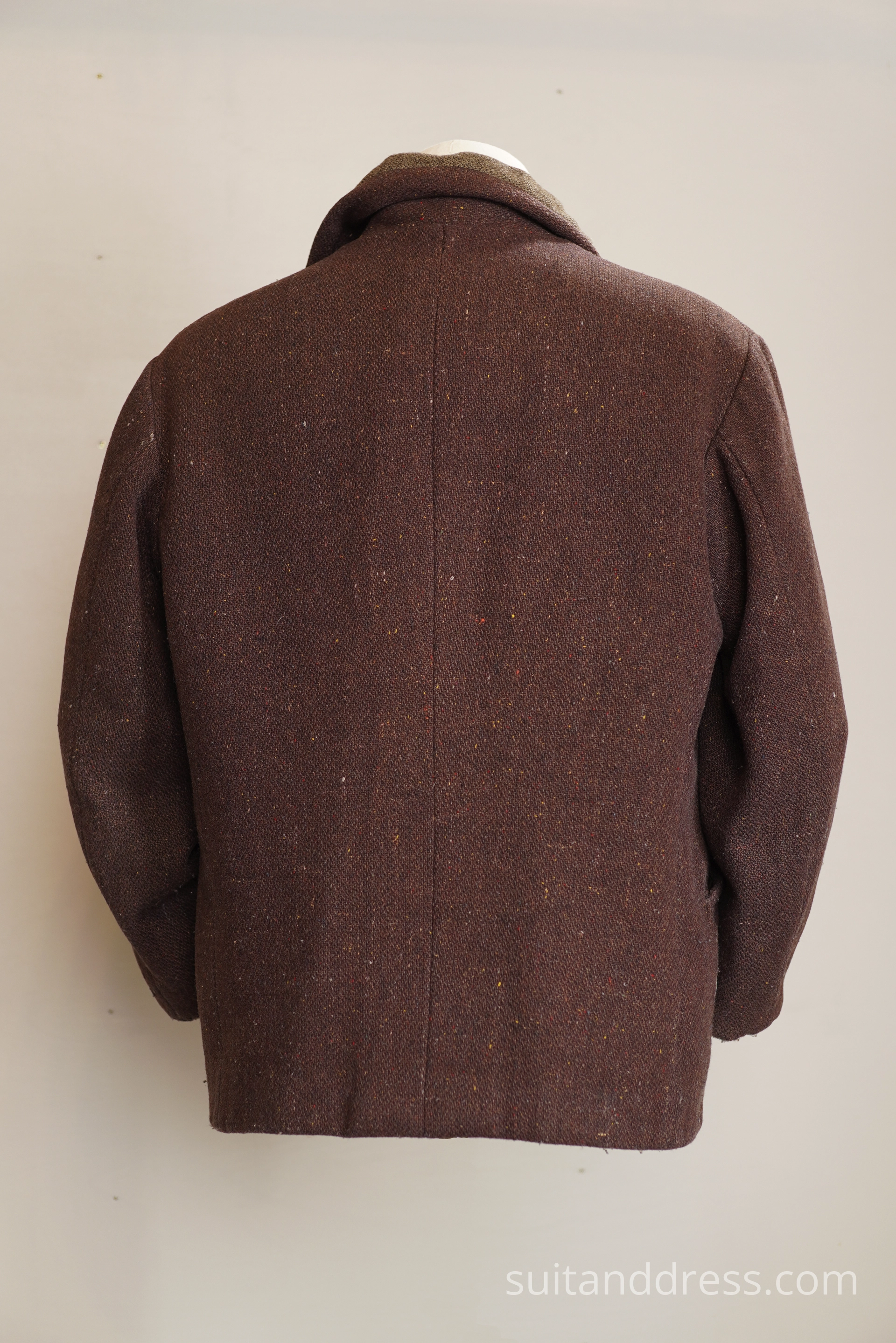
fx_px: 1792
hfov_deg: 28.1
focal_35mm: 48
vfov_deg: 41.1
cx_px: 448
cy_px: 672
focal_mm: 32
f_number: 2.5
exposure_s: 1/50
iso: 200
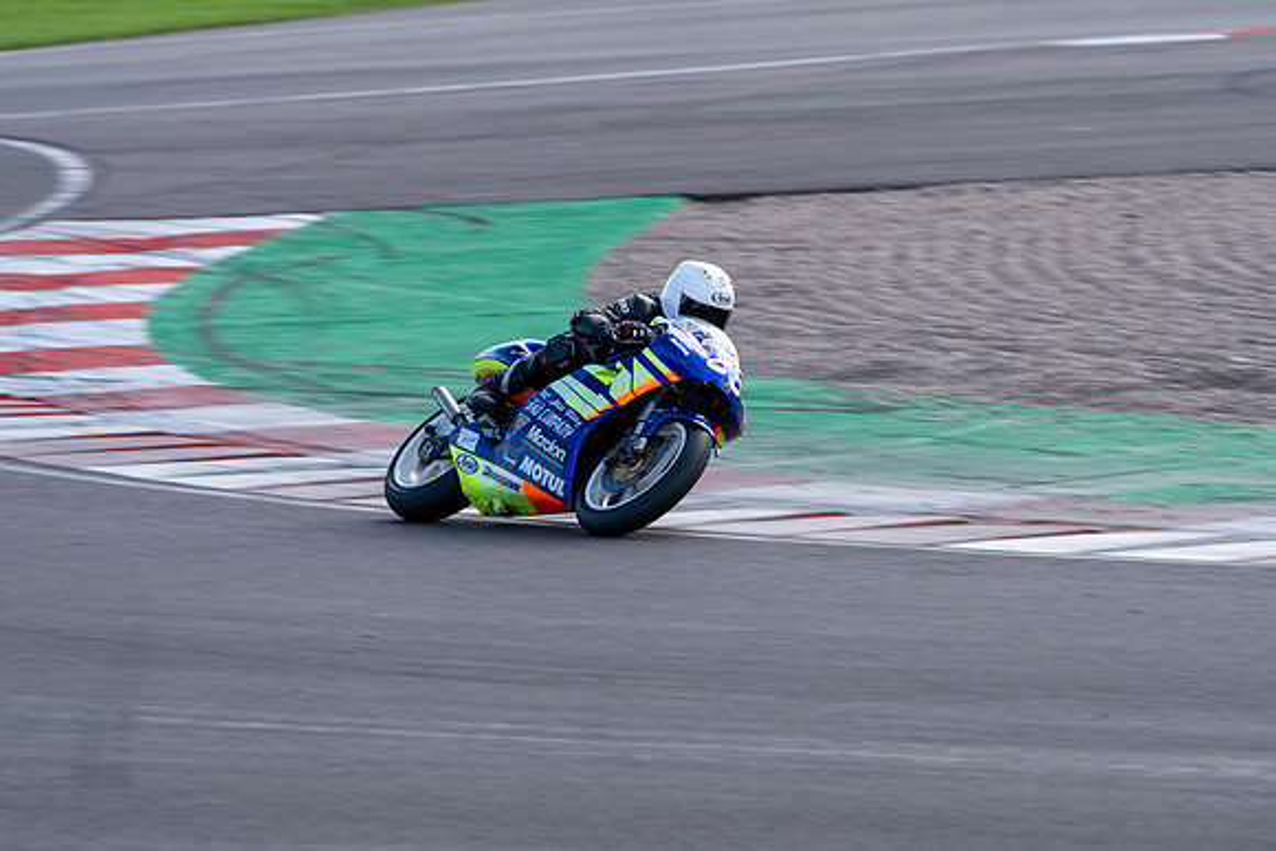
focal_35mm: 254
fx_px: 9017
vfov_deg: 5.4
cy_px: 374
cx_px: 760
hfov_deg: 8.1
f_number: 6.3
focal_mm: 200
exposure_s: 1/250
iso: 125
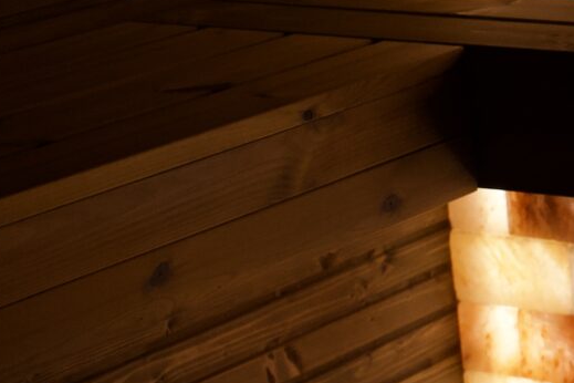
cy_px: -90
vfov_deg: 9.5
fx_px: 2280
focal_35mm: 143
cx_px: 1364
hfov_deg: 11.8
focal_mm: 29
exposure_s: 1/160
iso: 1250
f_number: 4
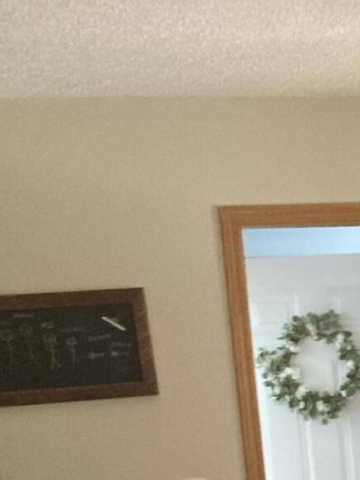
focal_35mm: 96
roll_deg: +2.1
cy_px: 801
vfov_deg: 17.5
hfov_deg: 14.6
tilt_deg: -15.7
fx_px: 1332
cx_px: 493
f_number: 1.8
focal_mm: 3.99
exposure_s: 1/30
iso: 400
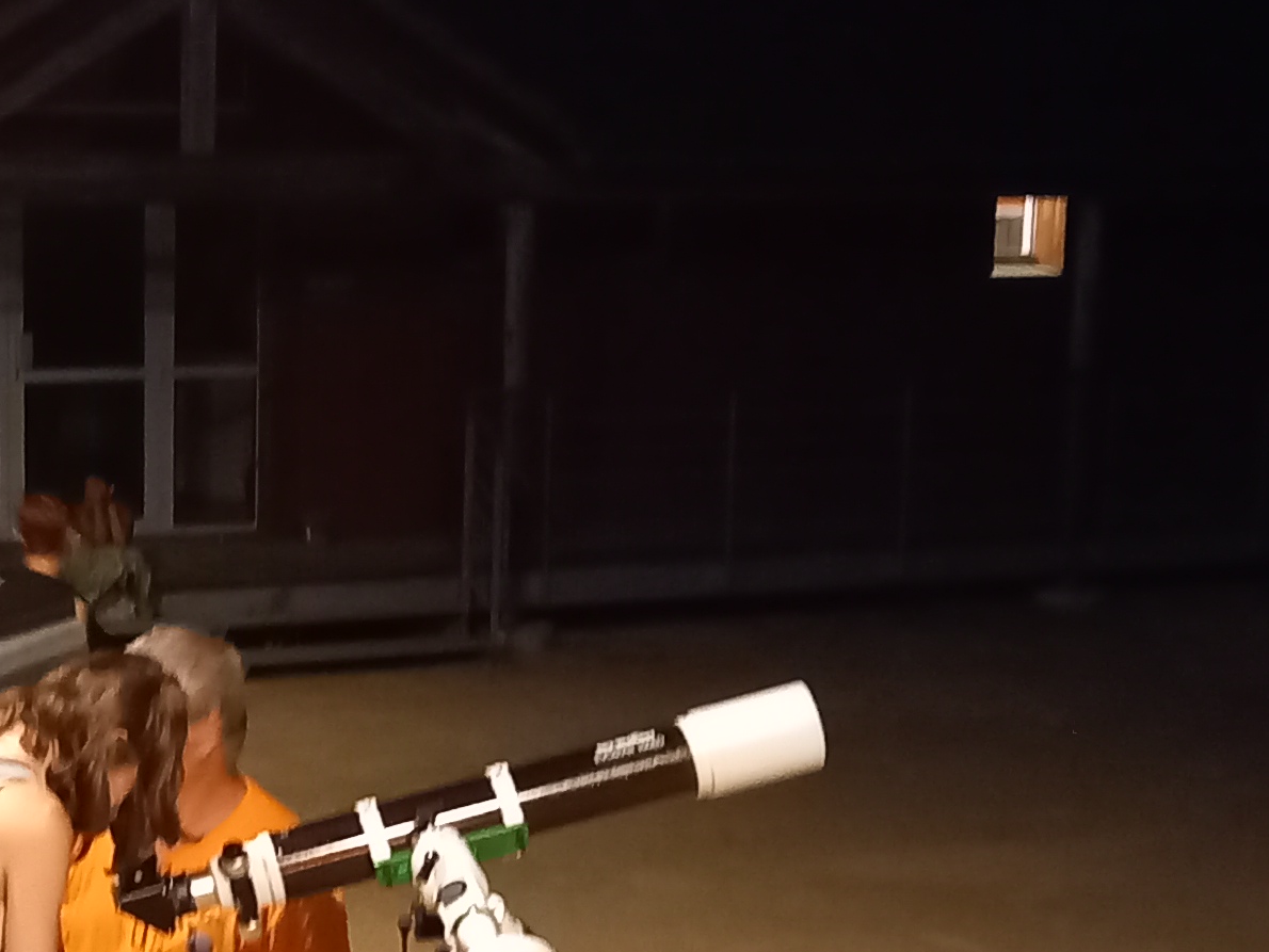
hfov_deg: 22.6
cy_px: 810
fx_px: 3080
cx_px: 85
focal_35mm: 84
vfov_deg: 17.4
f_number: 1.8
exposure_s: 1/20
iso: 1600
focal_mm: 4.65
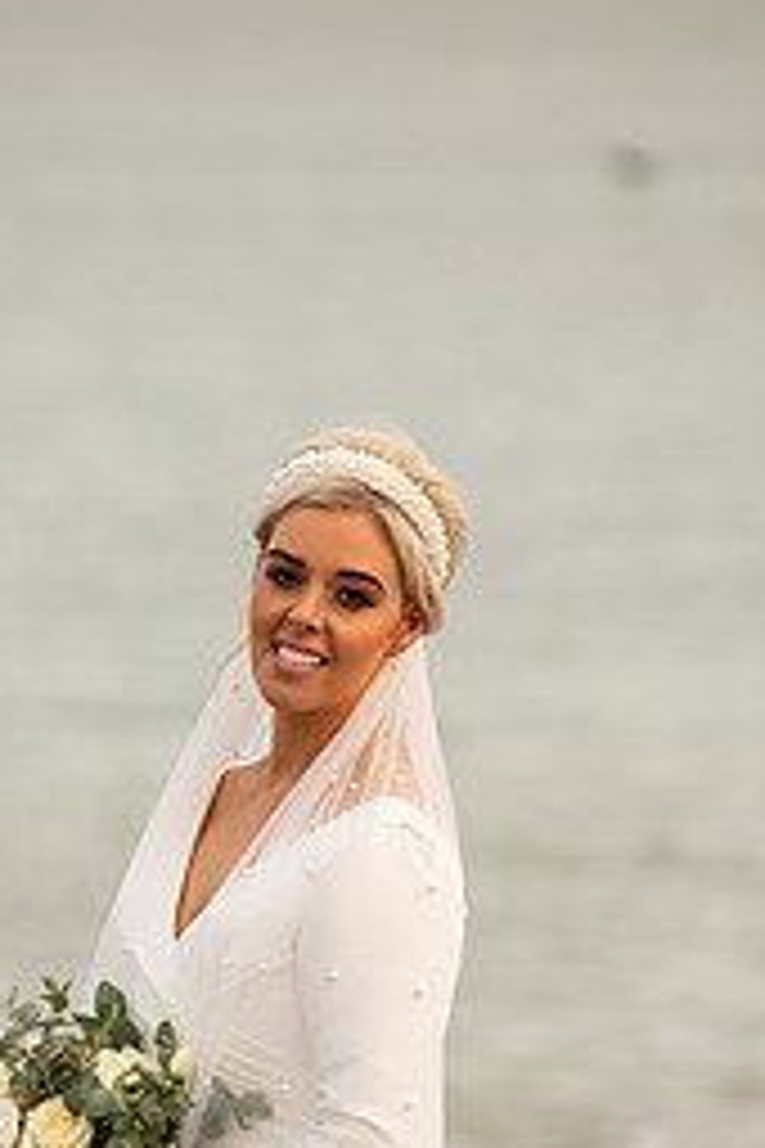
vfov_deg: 6.3
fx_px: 10390
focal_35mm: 326
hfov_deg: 4.2
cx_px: 328
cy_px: 819
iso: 100
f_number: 3.5
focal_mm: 185
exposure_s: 1/200
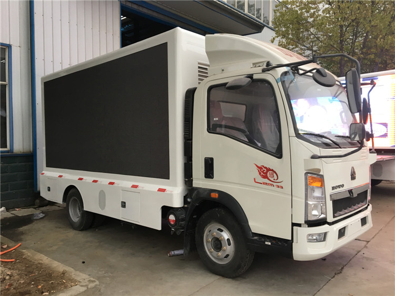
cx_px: 198
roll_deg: +0.2
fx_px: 331
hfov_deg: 61.7
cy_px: 148
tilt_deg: -1.6
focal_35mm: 29
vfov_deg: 48.2
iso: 40
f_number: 2.2
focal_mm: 4.15
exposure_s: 1/33
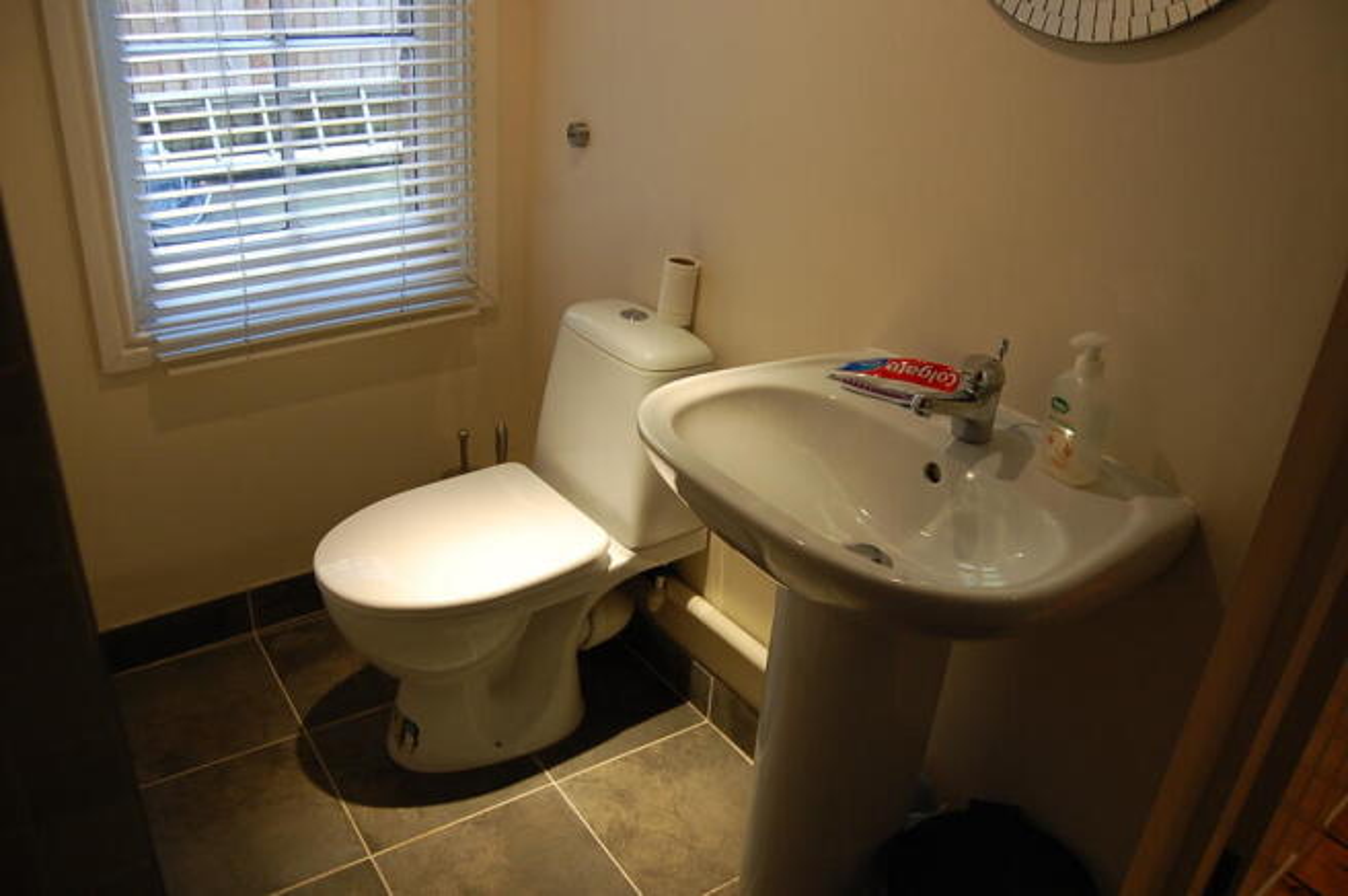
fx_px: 1010
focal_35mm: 27
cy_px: 448
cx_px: 674
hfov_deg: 67.4
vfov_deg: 47.8
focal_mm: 18
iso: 400
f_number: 3.5
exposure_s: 1/40
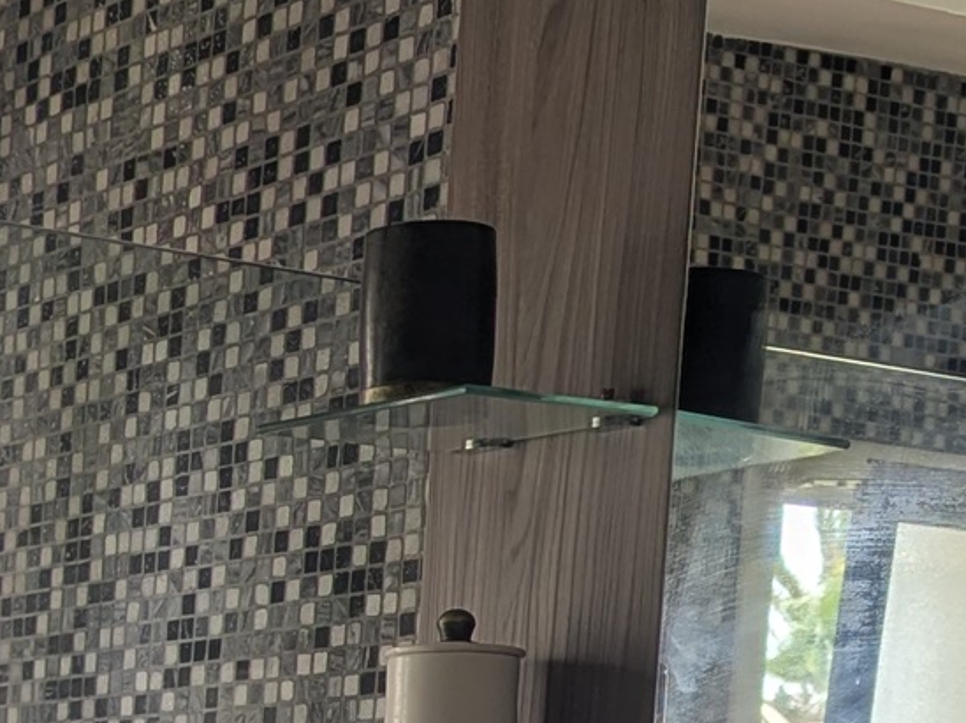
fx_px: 3123
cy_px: 1235
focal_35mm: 112
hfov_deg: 16.6
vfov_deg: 12.3
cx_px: -297
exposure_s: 1/340
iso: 31
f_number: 1.85
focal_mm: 6.81
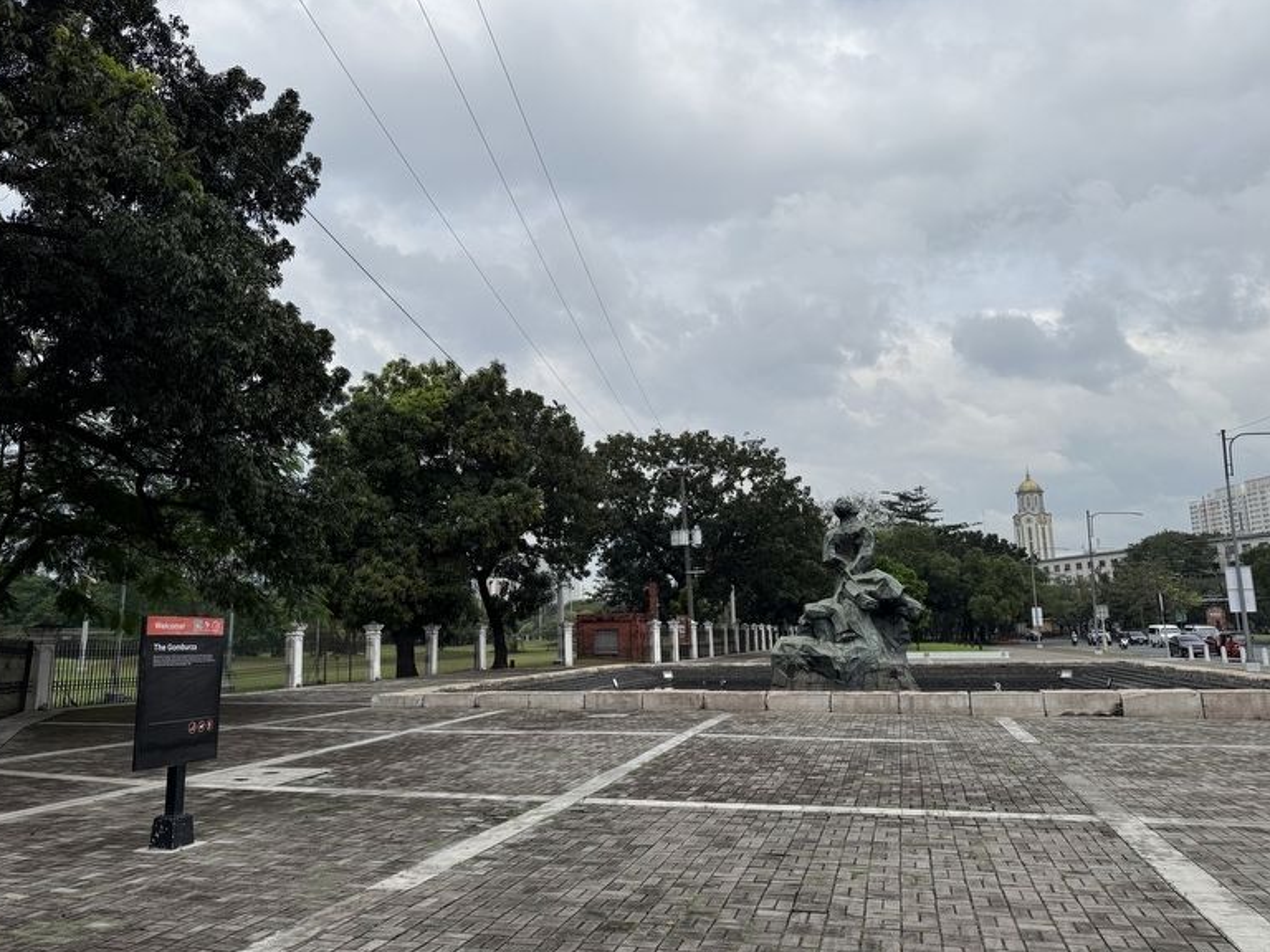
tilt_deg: +11.8
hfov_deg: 69.4
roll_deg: +1.4
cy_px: 463
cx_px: 612
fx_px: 917
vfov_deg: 54.9
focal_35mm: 25
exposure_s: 1/6711
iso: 80
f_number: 1.78
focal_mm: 6.76
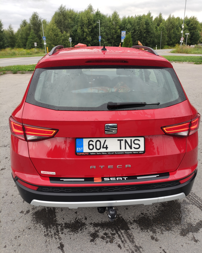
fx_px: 202
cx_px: 105
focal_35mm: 27
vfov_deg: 64.0
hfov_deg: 53.2
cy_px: 118
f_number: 1.89
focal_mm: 5.43
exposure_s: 1/103
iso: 100
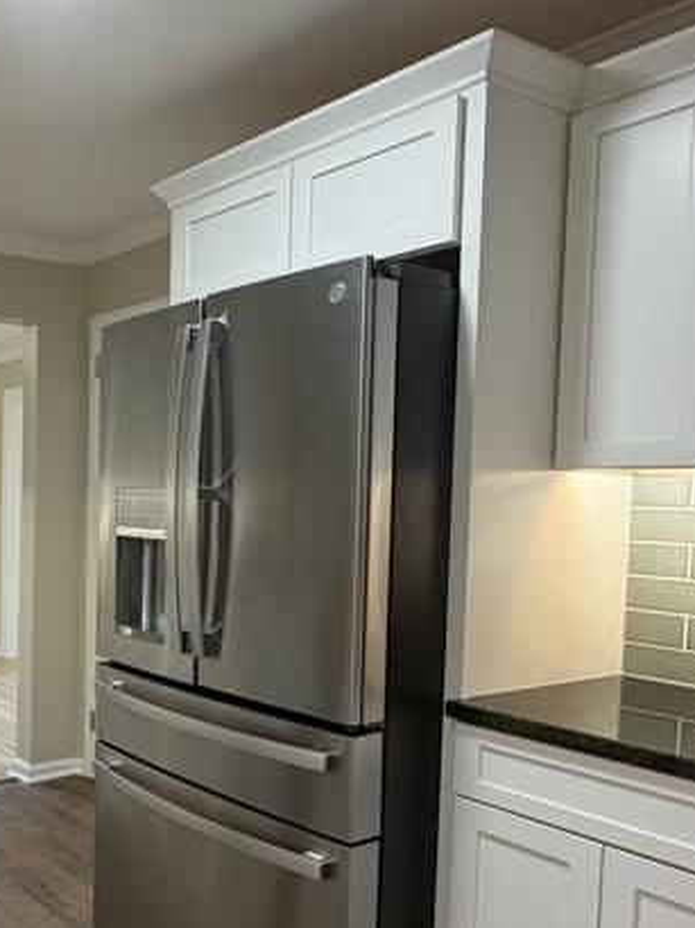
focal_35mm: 35
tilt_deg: -3.0
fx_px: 938
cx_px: 41
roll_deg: -0.1
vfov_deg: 52.4
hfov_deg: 37.4
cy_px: 541
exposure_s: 1/120
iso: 320
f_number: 2.2
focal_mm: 2.22
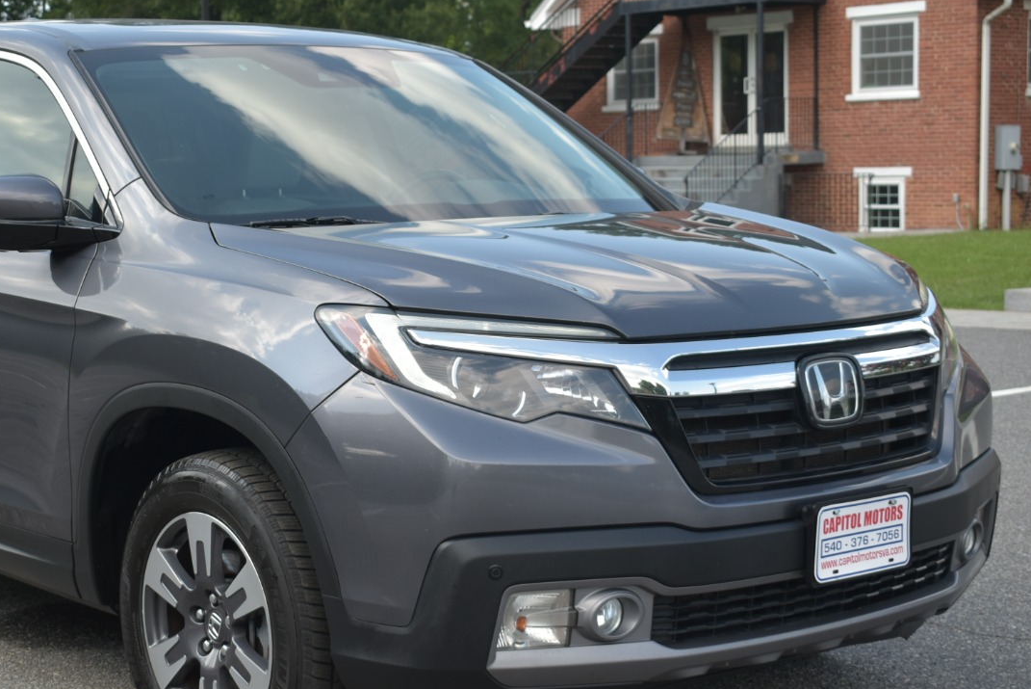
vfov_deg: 20.0
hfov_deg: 29.4
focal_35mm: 68
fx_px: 1948
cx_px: 310
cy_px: 386
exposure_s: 1/250
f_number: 4.2
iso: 100
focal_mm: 30
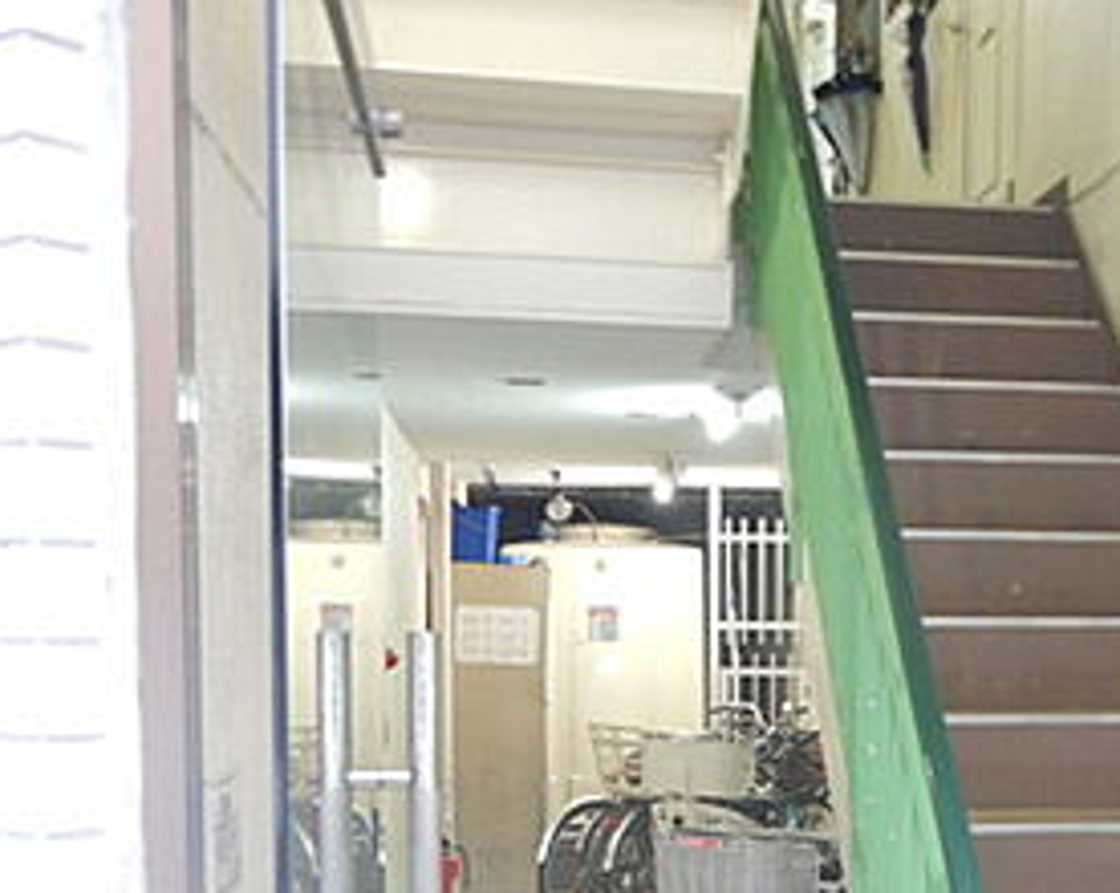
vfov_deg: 28.8
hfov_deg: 35.9
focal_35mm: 51
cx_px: 836
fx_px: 1688
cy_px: 747
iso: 400
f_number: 2.8
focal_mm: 4.3
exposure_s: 1/8
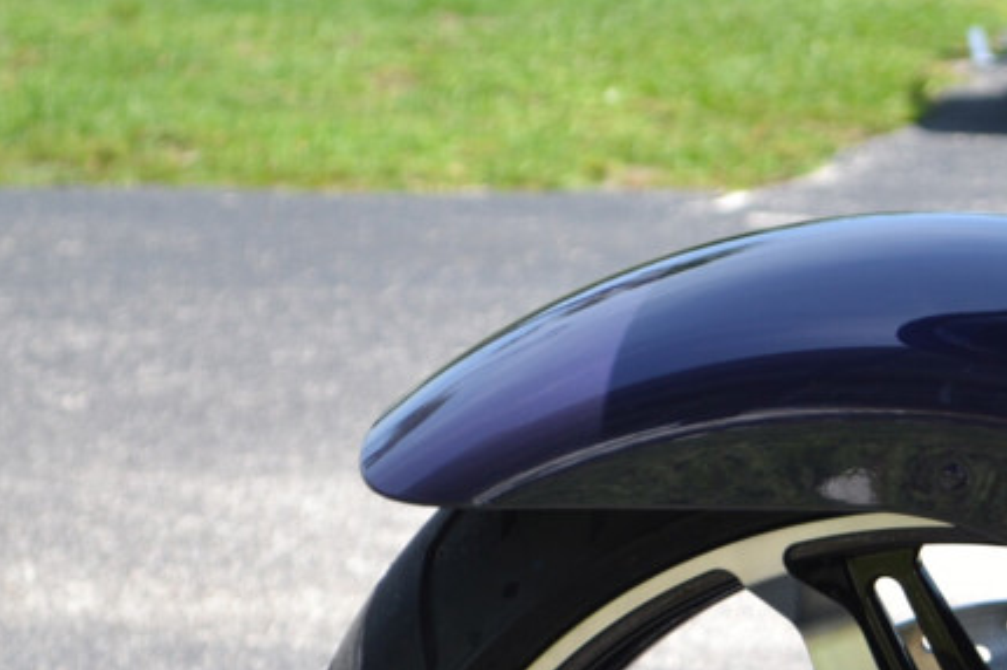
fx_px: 6440
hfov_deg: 8.9
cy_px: 935
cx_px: 1007
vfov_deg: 5.9
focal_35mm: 230
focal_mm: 55
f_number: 6.3
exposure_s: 1/160
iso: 100
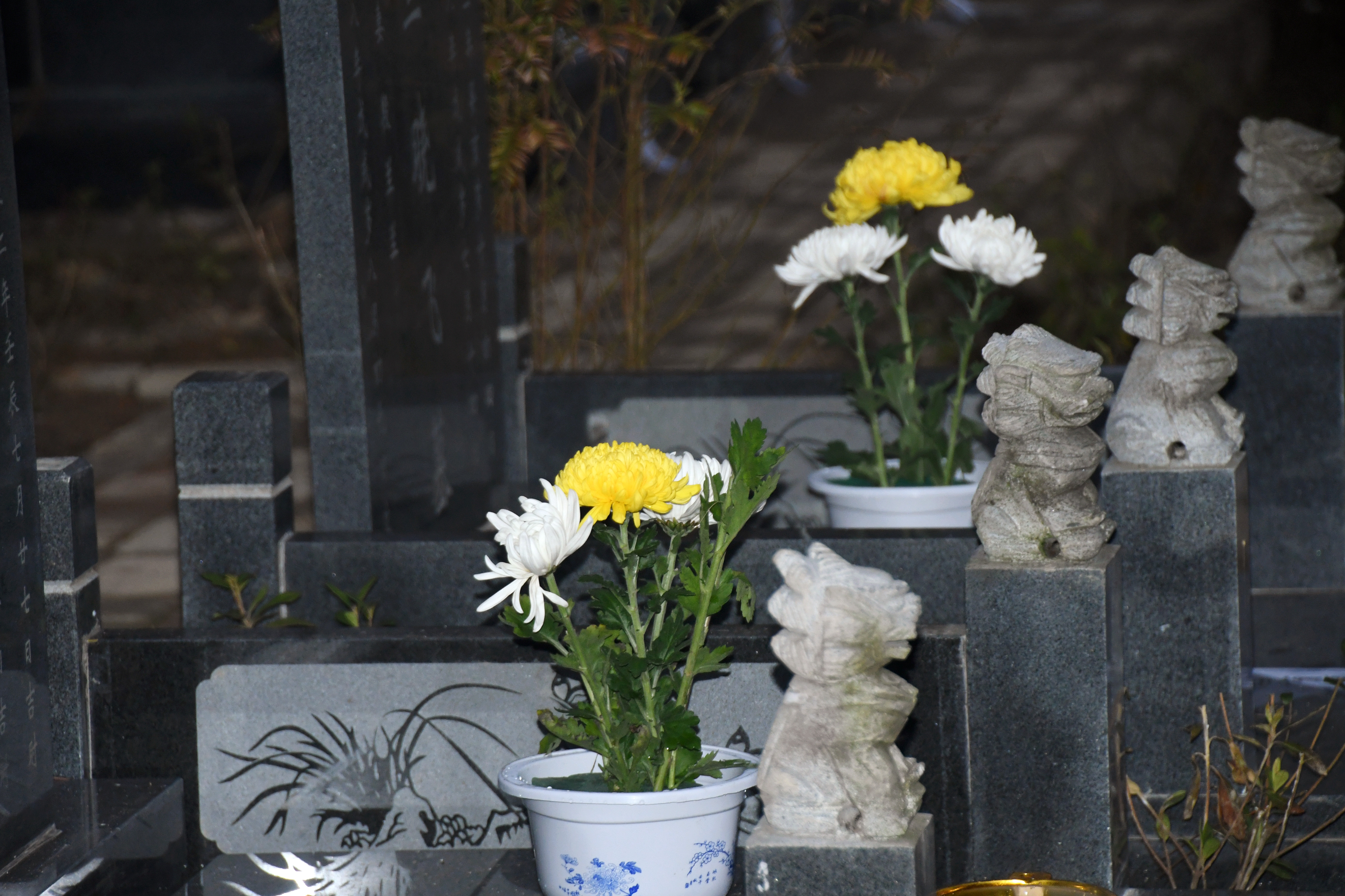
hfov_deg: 10.5
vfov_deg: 7.0
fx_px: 7285
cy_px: 448
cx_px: 672
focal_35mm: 195
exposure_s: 1/60
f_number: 6
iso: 1600
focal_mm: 130
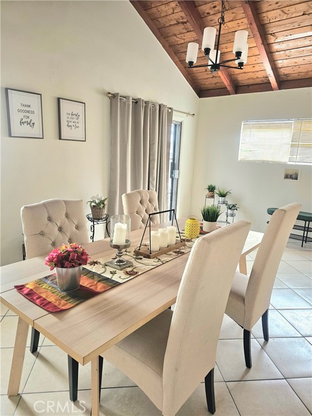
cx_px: 156
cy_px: 208
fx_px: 276
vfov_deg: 73.9
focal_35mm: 23
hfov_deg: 58.9
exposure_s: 1/120
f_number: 1.7
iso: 250
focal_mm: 6.3
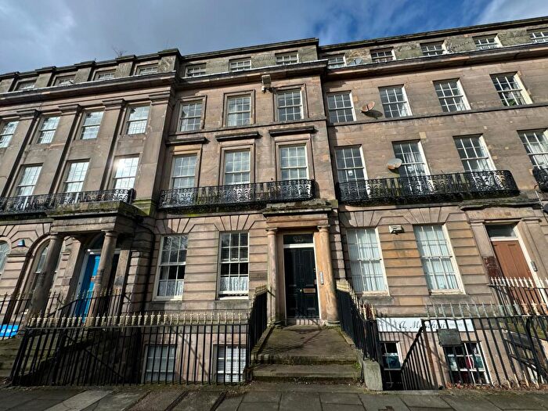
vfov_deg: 85.7
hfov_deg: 102.1
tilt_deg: +18.2
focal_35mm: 14
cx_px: 274
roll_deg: +1.2
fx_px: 222
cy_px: 206
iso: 50
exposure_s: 1/1789
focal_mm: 2.22
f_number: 2.2
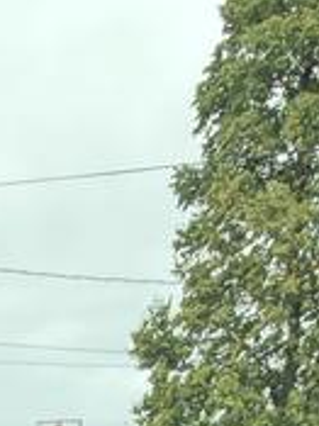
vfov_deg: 12.9
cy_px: 1166
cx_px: -71
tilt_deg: -33.2
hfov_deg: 18.1
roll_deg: -1.7
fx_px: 947
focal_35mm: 77
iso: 50
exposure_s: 1/160
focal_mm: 2.22
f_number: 2.2
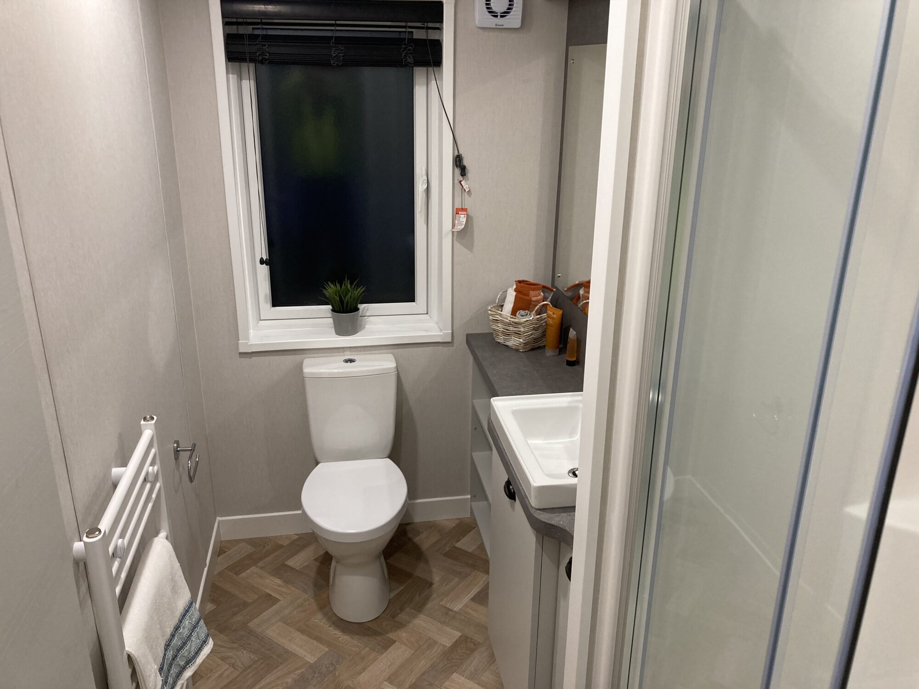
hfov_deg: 63.4
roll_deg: -0.2
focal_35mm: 28
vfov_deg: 49.7
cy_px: 344
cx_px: 460
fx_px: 743
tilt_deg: -20.0
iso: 100
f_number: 1.8
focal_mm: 3.99
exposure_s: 1/50
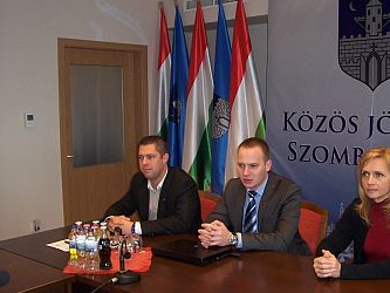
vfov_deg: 31.5
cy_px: 136
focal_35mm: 46
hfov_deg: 40.7
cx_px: 260
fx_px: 518
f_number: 2.7
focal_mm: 5.6
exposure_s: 1/60
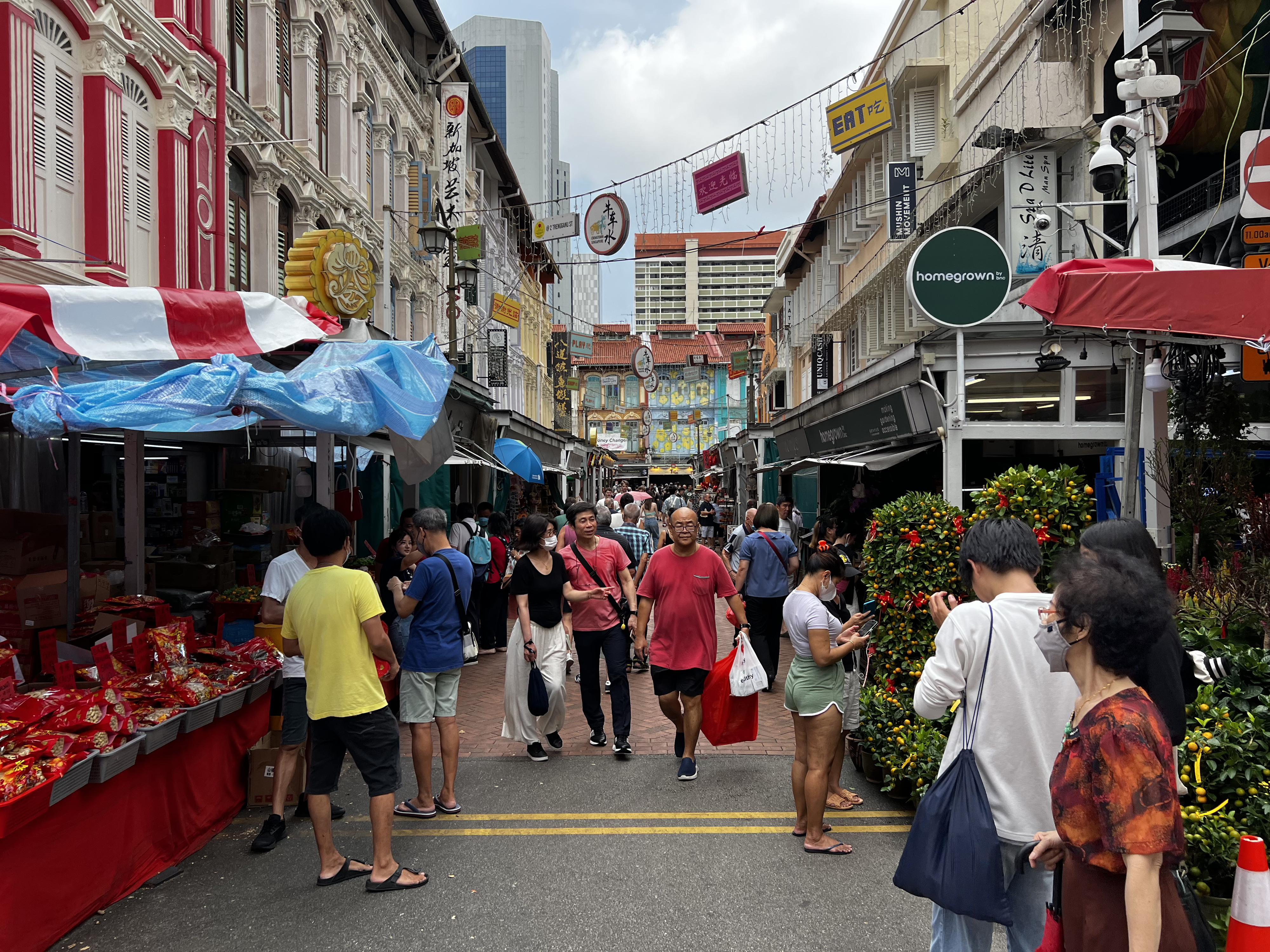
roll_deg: -2.1
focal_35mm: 26
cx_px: 635
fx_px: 954
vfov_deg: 53.1
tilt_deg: +1.0
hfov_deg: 67.3
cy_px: 476
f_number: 1.5
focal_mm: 5.7
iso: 50
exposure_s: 1/1511
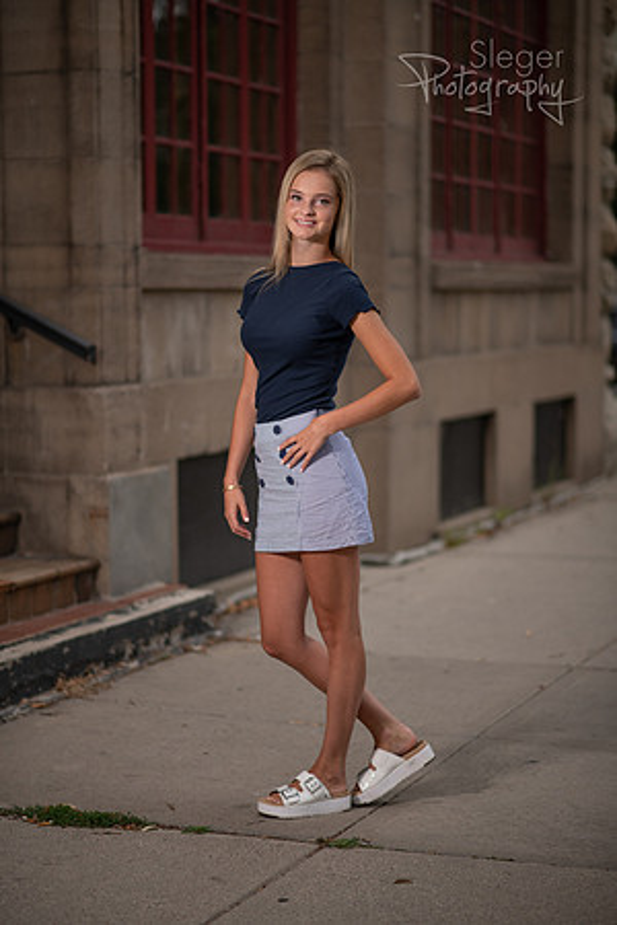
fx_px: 2185
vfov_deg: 23.9
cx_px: 308
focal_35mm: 85
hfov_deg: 16.1
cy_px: 462
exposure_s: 1/800
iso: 100
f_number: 1.8
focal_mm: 85
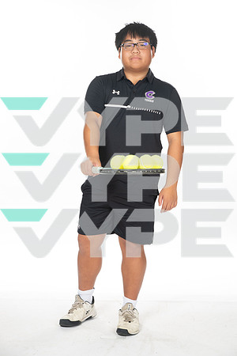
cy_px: 178
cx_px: 118
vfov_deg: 31.0
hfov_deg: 20.9
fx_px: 642
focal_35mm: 65
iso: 800
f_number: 7.1
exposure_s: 1/320
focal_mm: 65
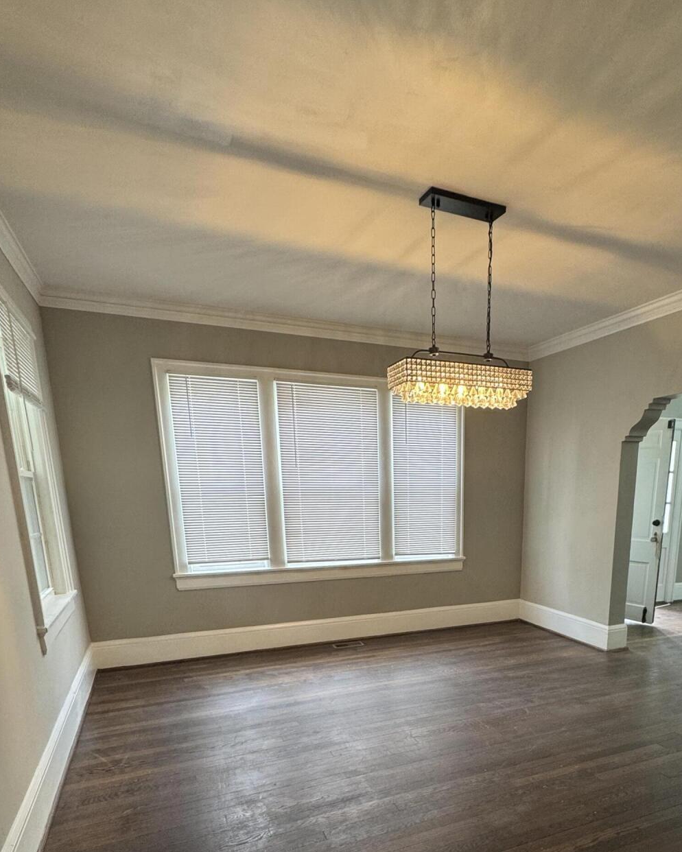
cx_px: 420
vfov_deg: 70.9
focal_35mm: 22
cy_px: 619
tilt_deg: -12.7
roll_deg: +0.4
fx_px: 555
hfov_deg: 62.4
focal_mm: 2.22
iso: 160
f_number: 2.2
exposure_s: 1/60
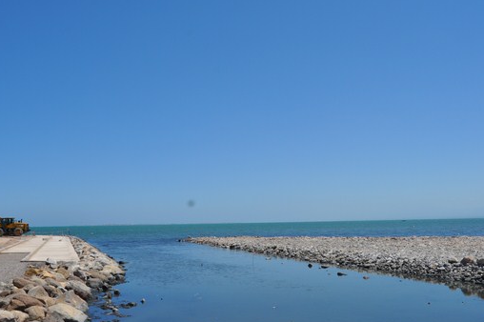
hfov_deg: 55.8
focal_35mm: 34
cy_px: 200
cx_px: 233
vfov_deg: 38.6
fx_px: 457
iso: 200
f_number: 11
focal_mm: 18
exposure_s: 1/500
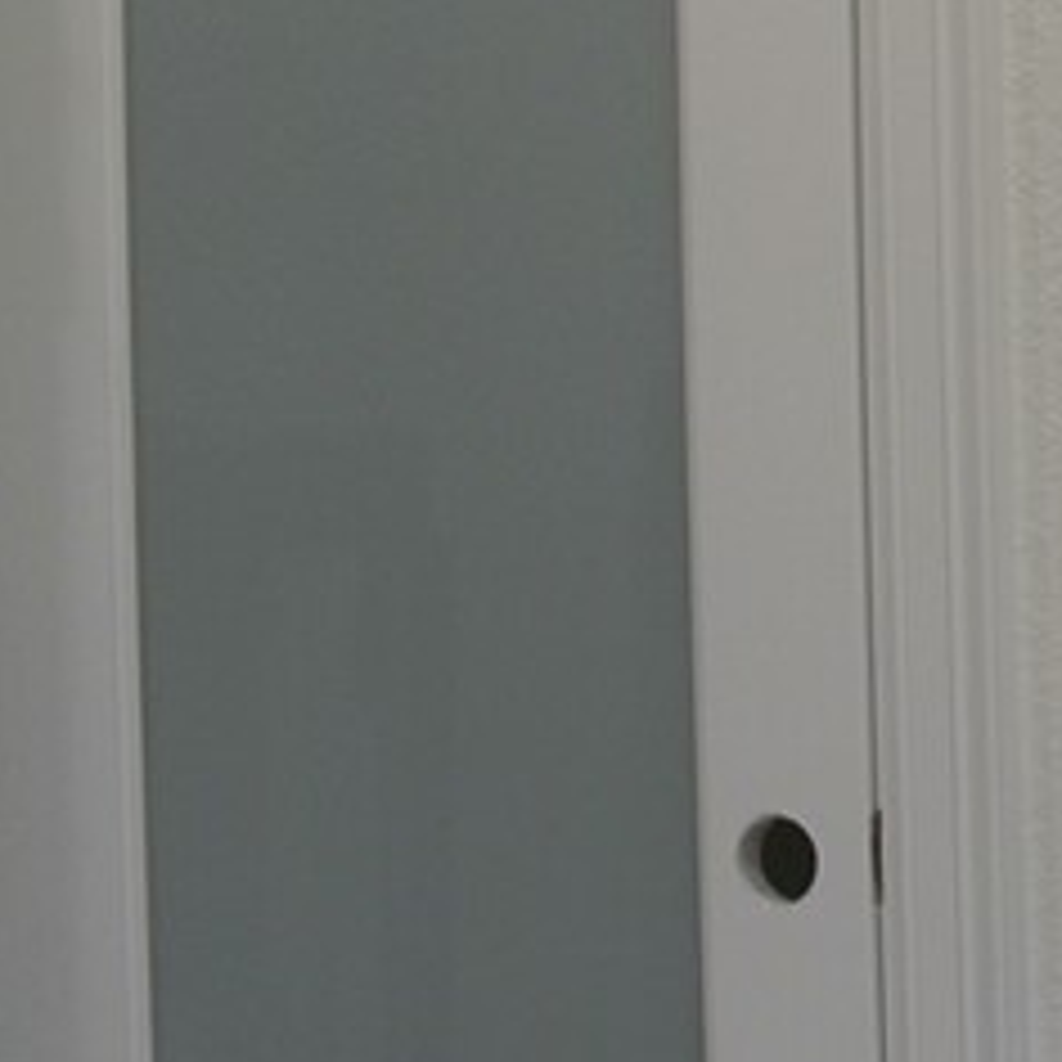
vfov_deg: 5.5
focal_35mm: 316
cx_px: 1892
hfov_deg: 5.5
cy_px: -45
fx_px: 10968
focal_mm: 30
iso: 250
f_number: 3.8
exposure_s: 1/60
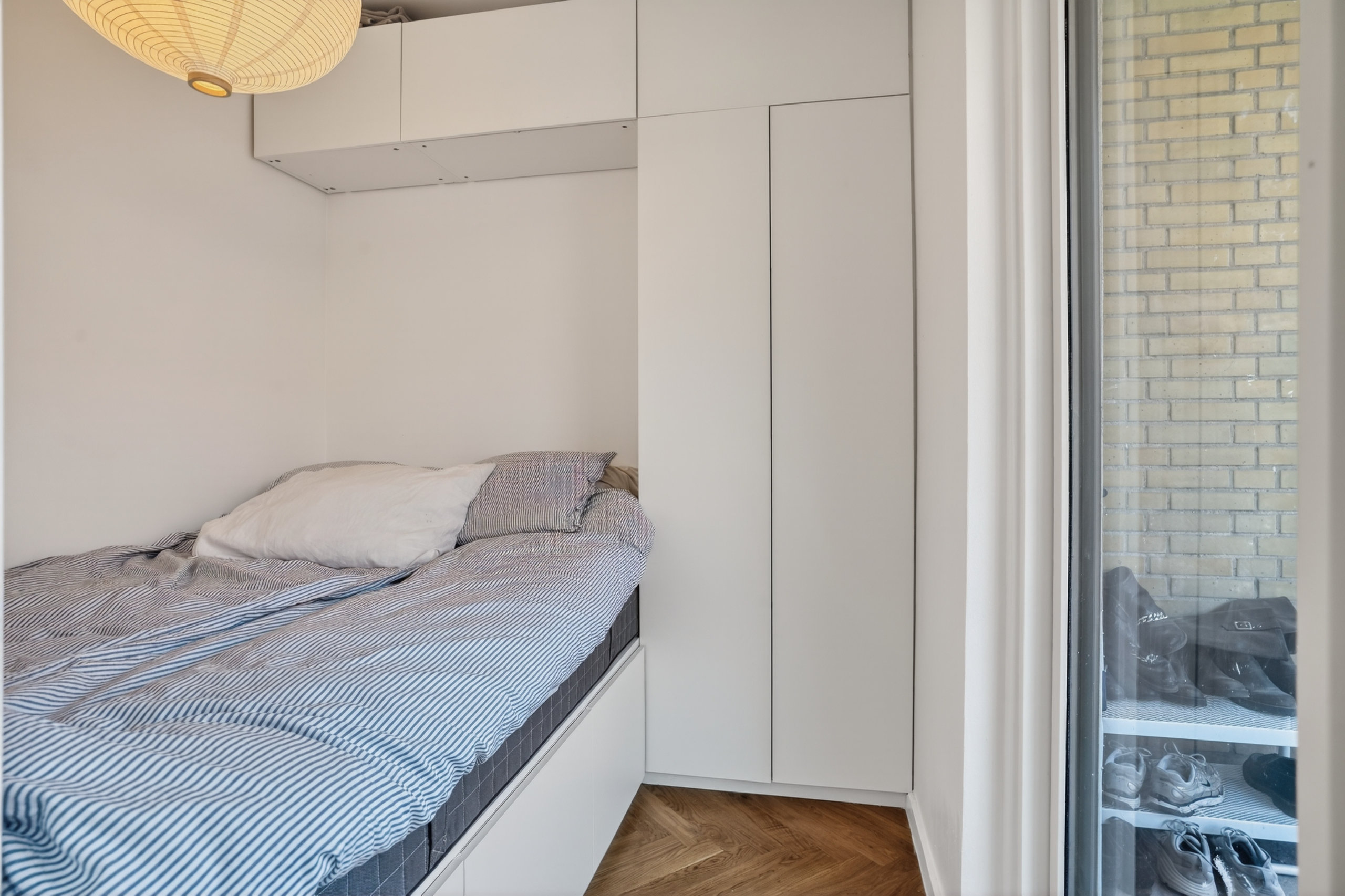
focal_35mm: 19
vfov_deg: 64.5
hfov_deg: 86.9
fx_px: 710
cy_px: 448
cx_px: 672
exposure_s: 1/50
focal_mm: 19
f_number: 8
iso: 400
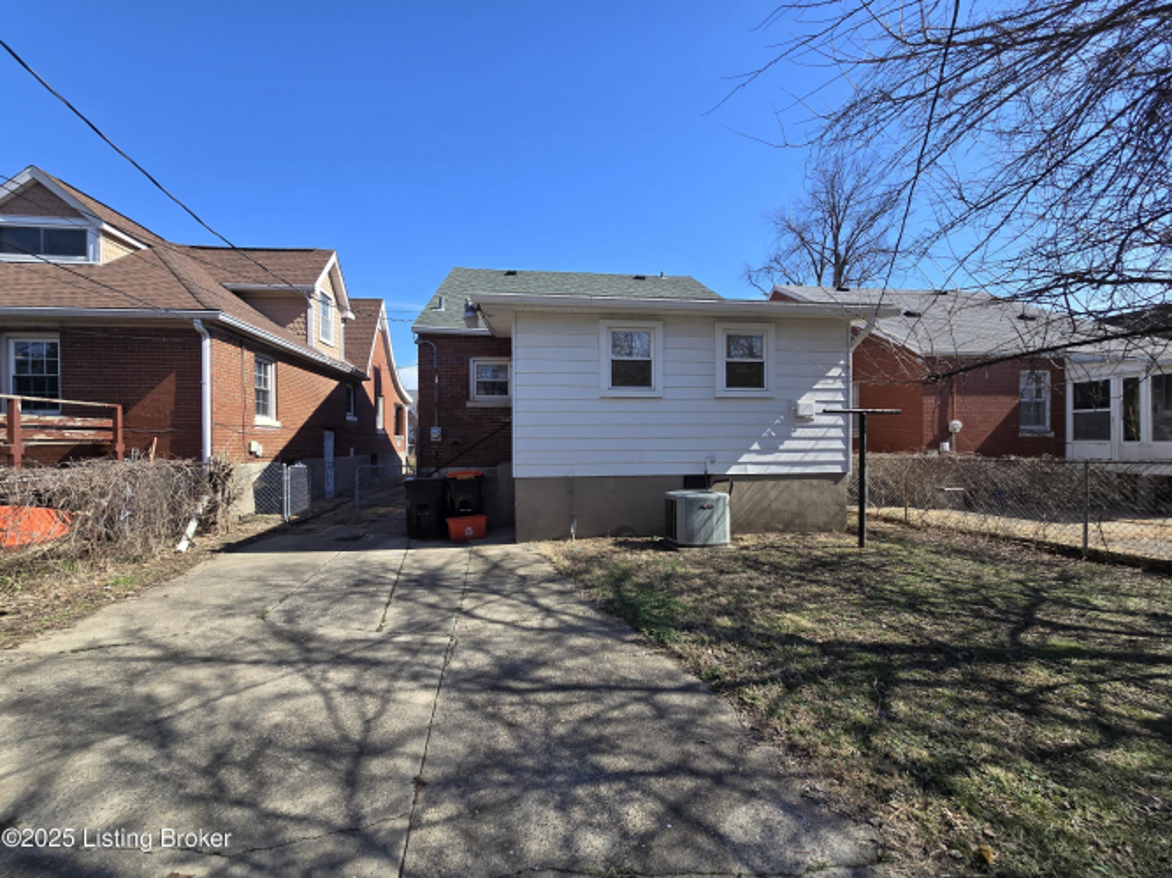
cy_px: 439
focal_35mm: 13
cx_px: 586
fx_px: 440
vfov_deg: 89.9
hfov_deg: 106.2
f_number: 2.2
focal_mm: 2.2
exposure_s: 1/1445
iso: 50
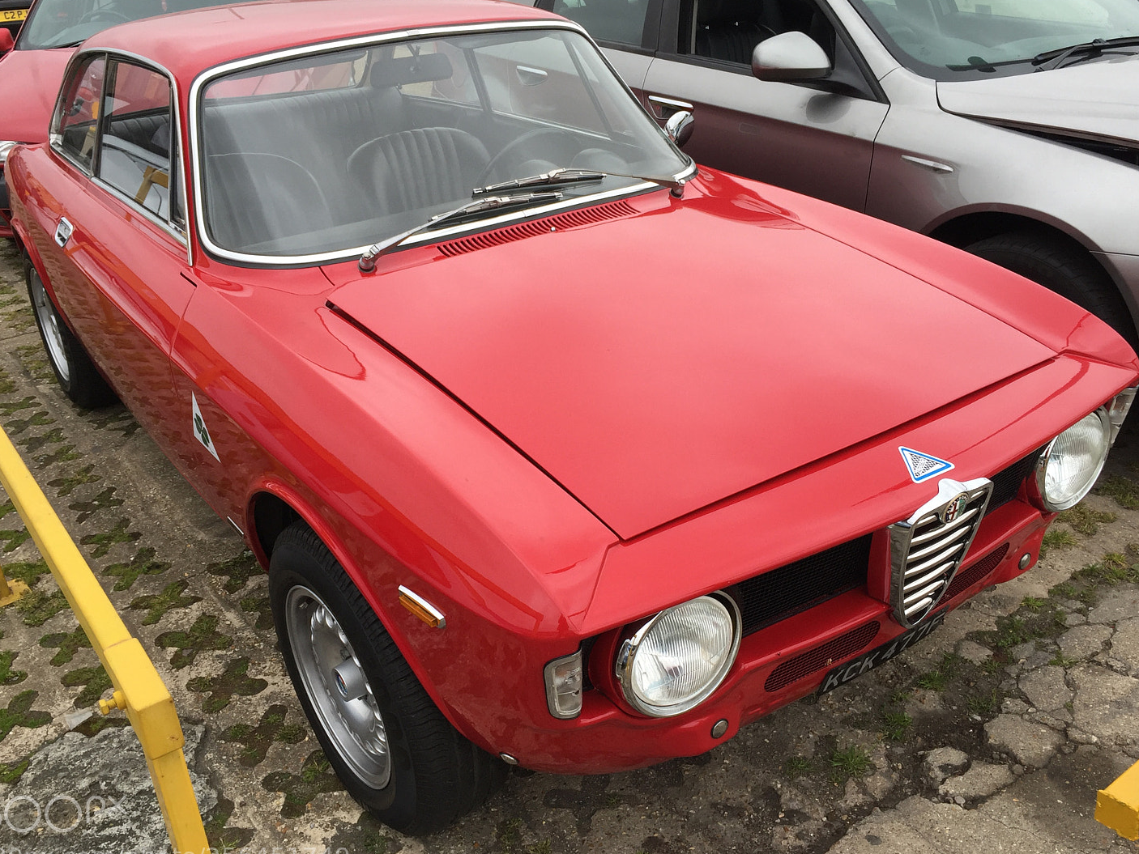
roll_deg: +0.7
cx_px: 574
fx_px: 1086
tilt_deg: -25.6
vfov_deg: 43.0
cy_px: 435
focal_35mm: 33
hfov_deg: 55.3
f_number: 2.2
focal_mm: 4.15
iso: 32
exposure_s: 1/273
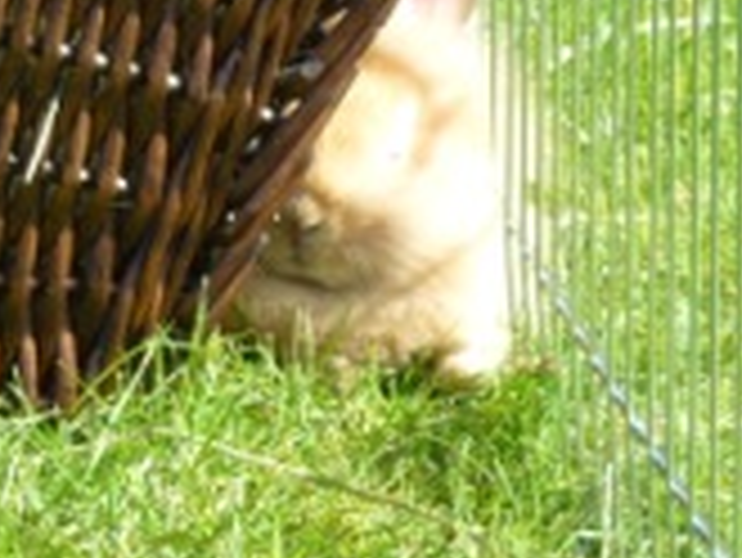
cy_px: 81
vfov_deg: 4.8
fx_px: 6585
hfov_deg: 6.4
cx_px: -117
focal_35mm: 307
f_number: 5.1
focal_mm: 20.2
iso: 100
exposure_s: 1/125
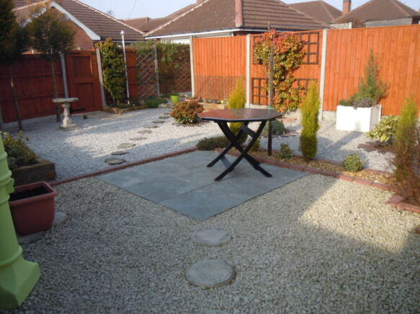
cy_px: 157
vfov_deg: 46.8
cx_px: 210
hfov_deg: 60.0
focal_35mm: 30
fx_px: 364
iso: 100
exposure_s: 1/400
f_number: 3.5
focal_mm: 5.4
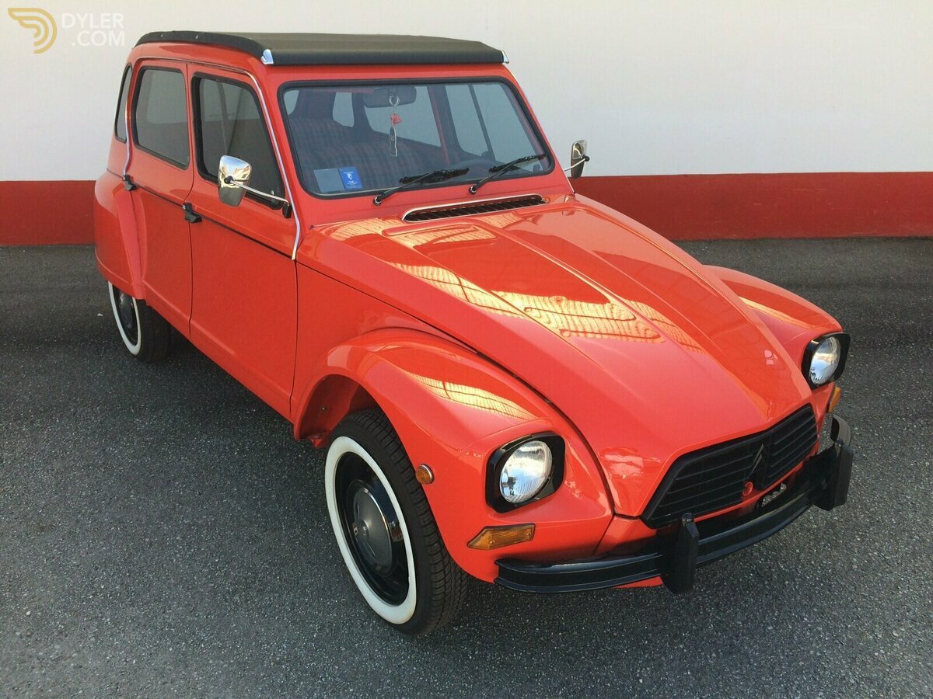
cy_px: 350
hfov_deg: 61.7
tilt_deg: -20.2
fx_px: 782
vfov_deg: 48.2
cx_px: 466
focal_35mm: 29
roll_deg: +0.9
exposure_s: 1/684
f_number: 2.2
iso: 32
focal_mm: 4.15
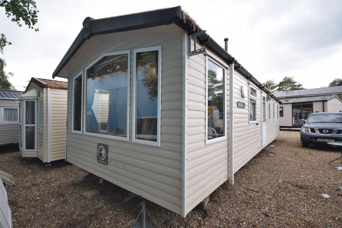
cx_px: 171
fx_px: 157
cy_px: 114
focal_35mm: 16
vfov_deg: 72.1
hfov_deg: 95.0
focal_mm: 11
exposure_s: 1/100
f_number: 5
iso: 200
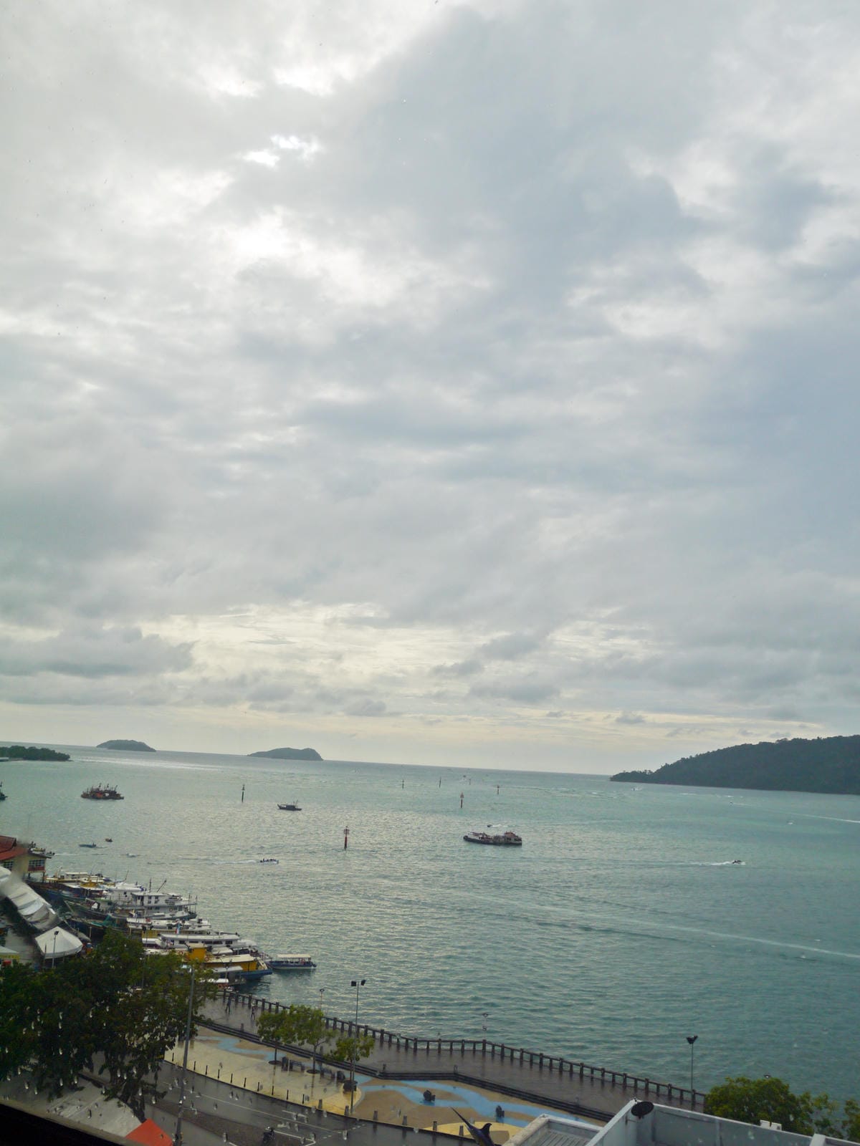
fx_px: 928
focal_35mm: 28
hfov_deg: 49.7
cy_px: 573
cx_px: 430
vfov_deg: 63.4
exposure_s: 1/500
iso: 160
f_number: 8
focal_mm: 14
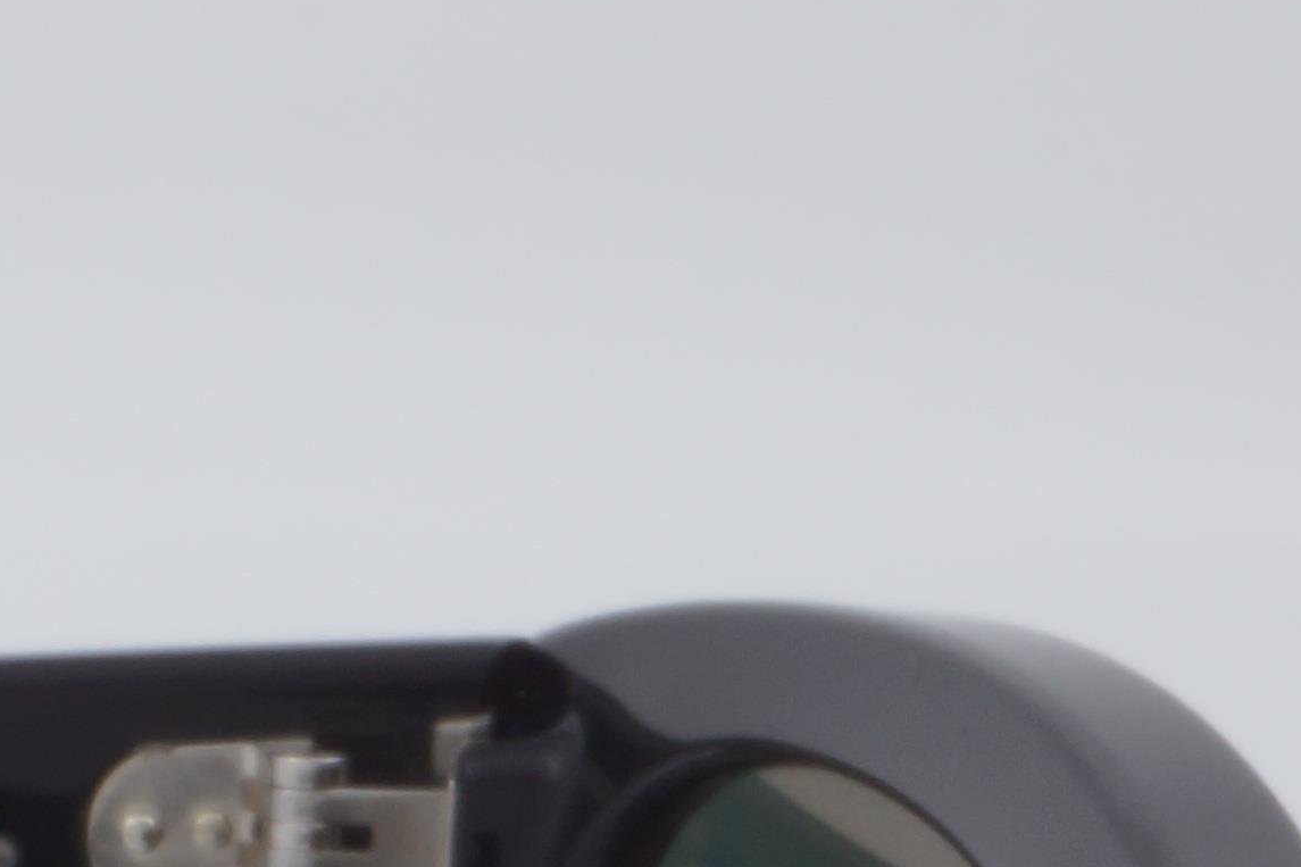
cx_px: -1740
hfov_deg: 5.1
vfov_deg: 3.4
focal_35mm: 393
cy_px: 2132
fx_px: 14200
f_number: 32
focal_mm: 50
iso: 100
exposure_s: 1/4
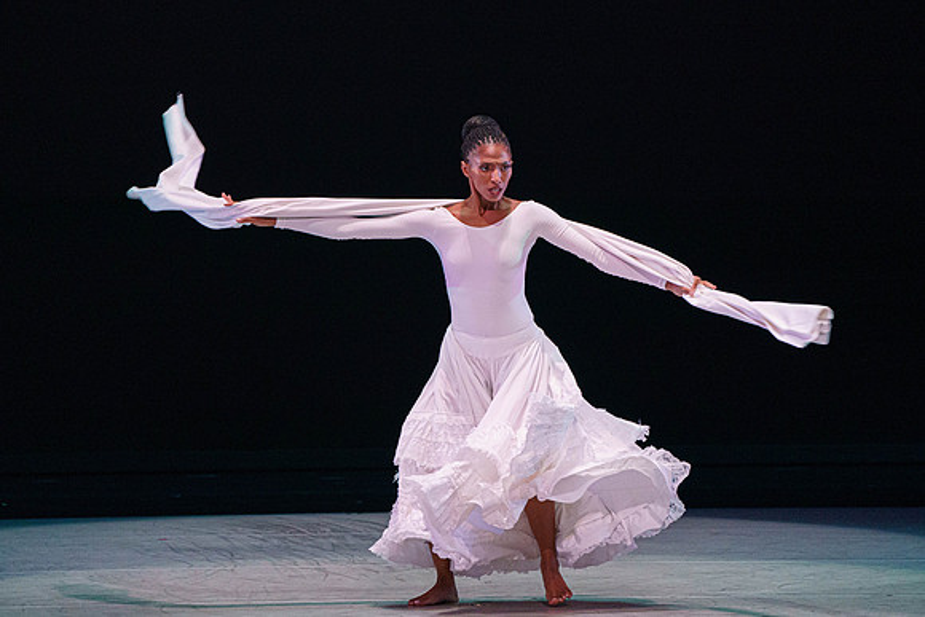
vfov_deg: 3.1
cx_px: 466
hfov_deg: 4.7
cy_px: 328
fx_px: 11282
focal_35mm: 439
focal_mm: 400
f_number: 6.3
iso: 5000
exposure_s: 1/400
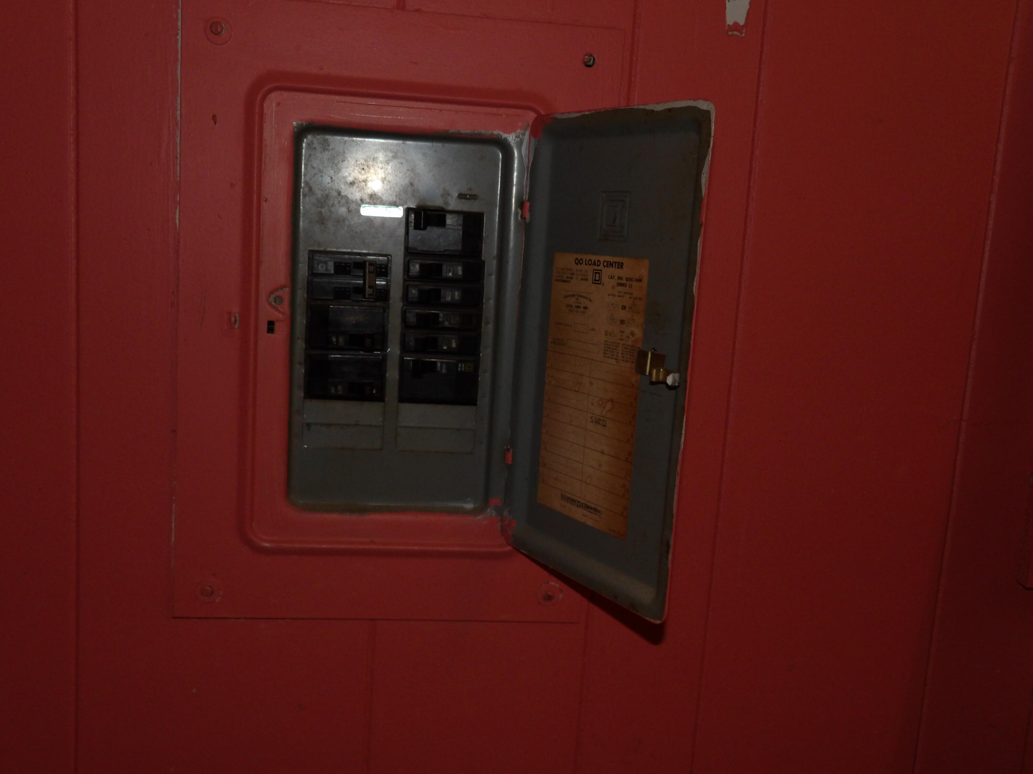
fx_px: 985
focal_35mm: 33
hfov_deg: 55.4
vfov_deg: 42.9
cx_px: 516
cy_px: 387
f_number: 3.1
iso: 200
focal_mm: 5.9
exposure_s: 1/33
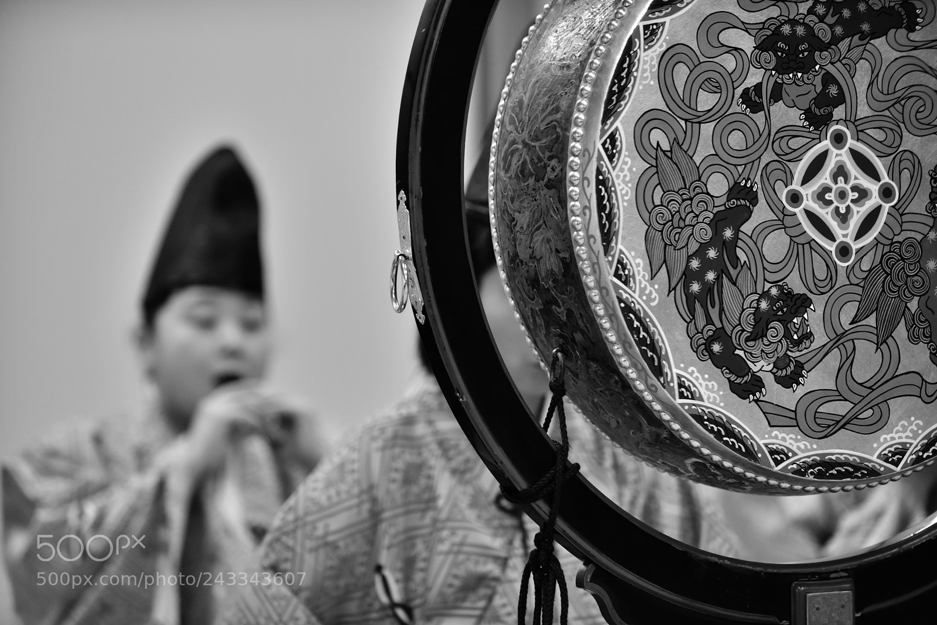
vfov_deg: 10.2
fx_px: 3515
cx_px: 468
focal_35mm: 135
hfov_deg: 15.2
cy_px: 312
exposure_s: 1/160
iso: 1400
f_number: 2.8
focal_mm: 135
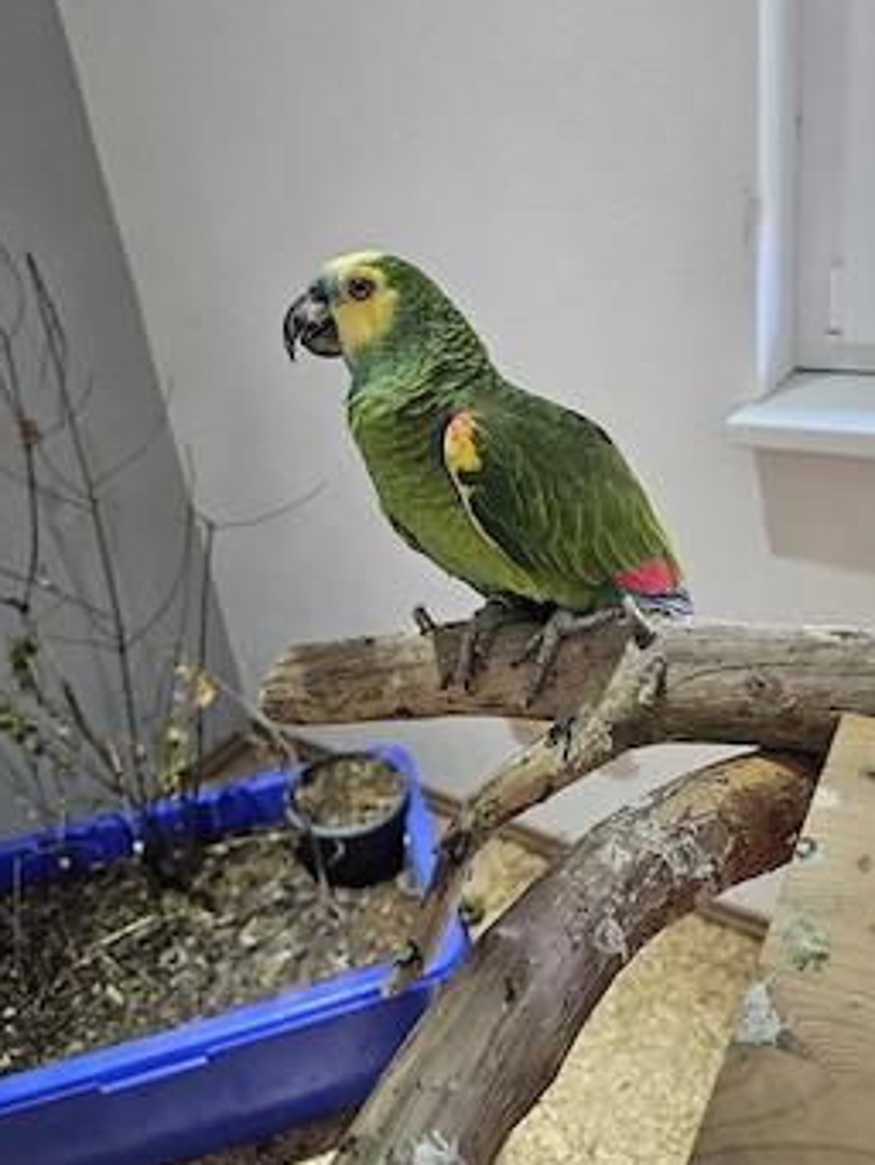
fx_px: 909
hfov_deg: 51.4
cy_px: 526
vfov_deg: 65.2
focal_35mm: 27
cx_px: 441
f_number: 1.7
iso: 500
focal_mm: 6.3
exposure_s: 1/101
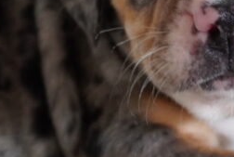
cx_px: 34
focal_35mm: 146
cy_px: 46
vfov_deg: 9.4
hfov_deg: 13.9
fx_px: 951
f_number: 2.8
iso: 2000
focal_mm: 24
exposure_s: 1/60
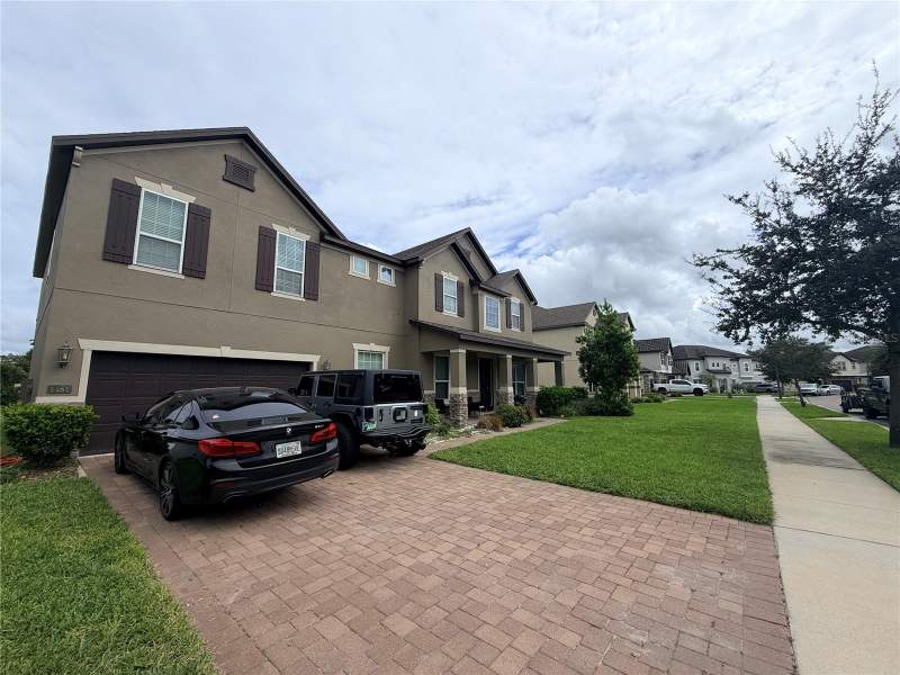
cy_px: 338
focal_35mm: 14
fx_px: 364
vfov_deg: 85.7
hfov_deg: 102.1
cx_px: 450
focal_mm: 2.22
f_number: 2.2
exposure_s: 1/1534
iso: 20
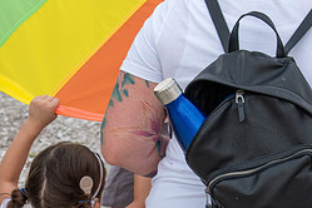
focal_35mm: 192
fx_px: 1664
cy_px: 191
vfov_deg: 7.1
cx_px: 61
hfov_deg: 10.7
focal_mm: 55
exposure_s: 1/250
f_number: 8
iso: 400
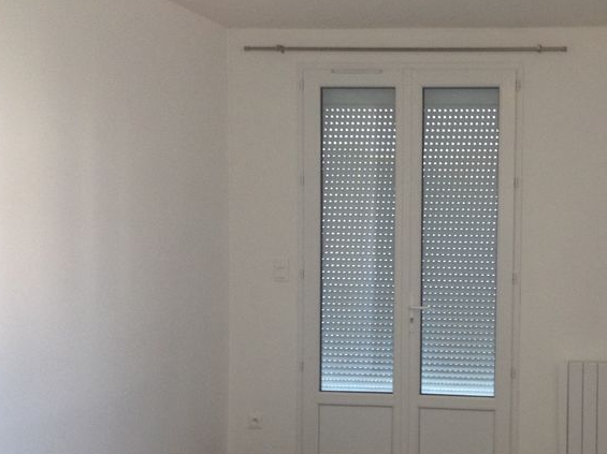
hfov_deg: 30.6
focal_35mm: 62
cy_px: 278
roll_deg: -0.6
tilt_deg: -4.8
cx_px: 474
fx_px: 1086
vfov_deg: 23.6
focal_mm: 4.28
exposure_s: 1/20
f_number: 2.4
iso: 100
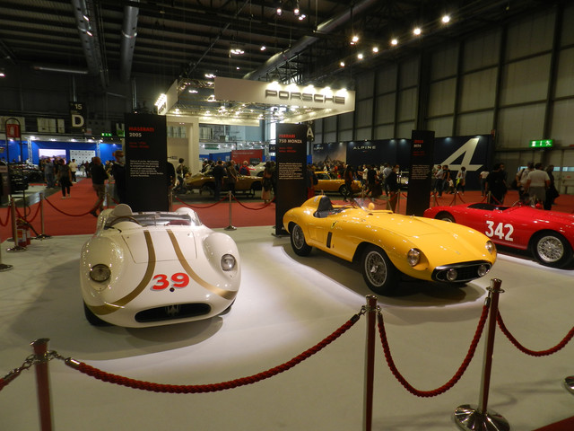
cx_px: 287
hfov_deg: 73.9
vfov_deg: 58.9
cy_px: 216
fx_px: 381
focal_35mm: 23
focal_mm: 4
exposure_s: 1/60
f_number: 3.4
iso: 160
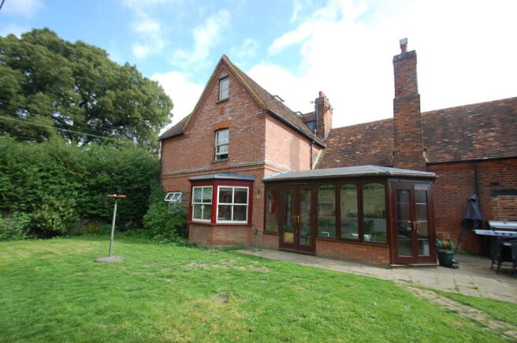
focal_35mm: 15
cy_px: 172
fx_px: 215
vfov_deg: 77.1
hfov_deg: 100.5
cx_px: 258
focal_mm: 10
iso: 200
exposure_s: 1/160
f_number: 6.3
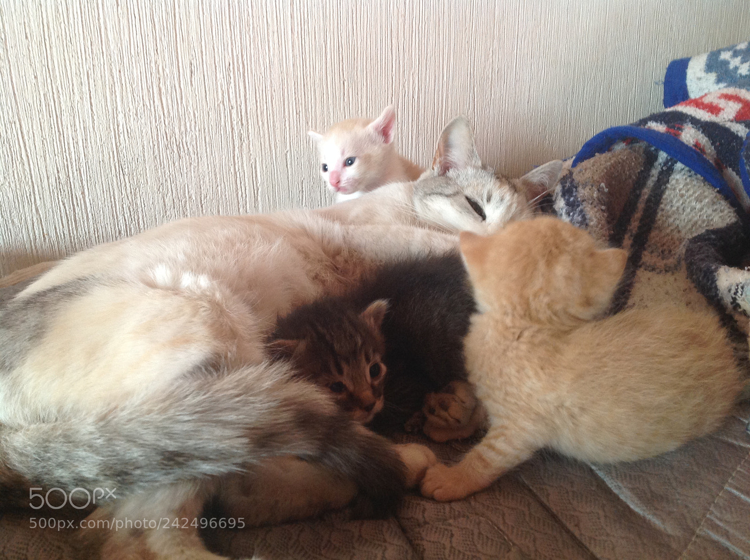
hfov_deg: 52.7
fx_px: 757
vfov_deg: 40.6
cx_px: 375
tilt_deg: -18.6
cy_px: 280
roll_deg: +1.4
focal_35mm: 35
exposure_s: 1/15
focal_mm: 4.28
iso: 100
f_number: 2.4
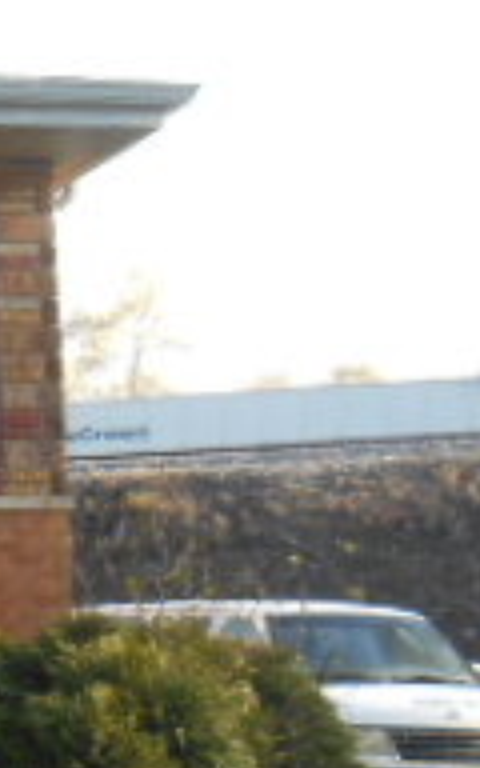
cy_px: 472
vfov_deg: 22.5
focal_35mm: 92
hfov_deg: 12.5
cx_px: -472
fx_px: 1926
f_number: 3.4
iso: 125
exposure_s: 1/250
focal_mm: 4.7
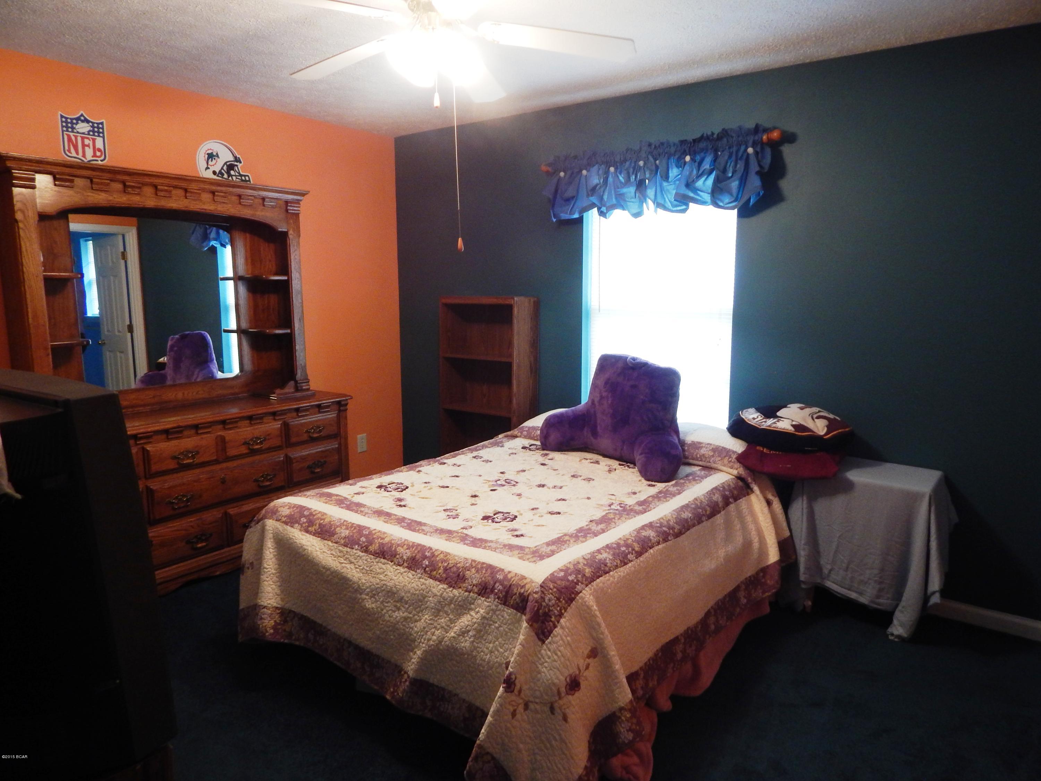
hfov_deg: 76.4
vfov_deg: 61.1
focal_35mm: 22
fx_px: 662
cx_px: 520
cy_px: 390
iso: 250
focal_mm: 4
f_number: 3
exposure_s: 1/30
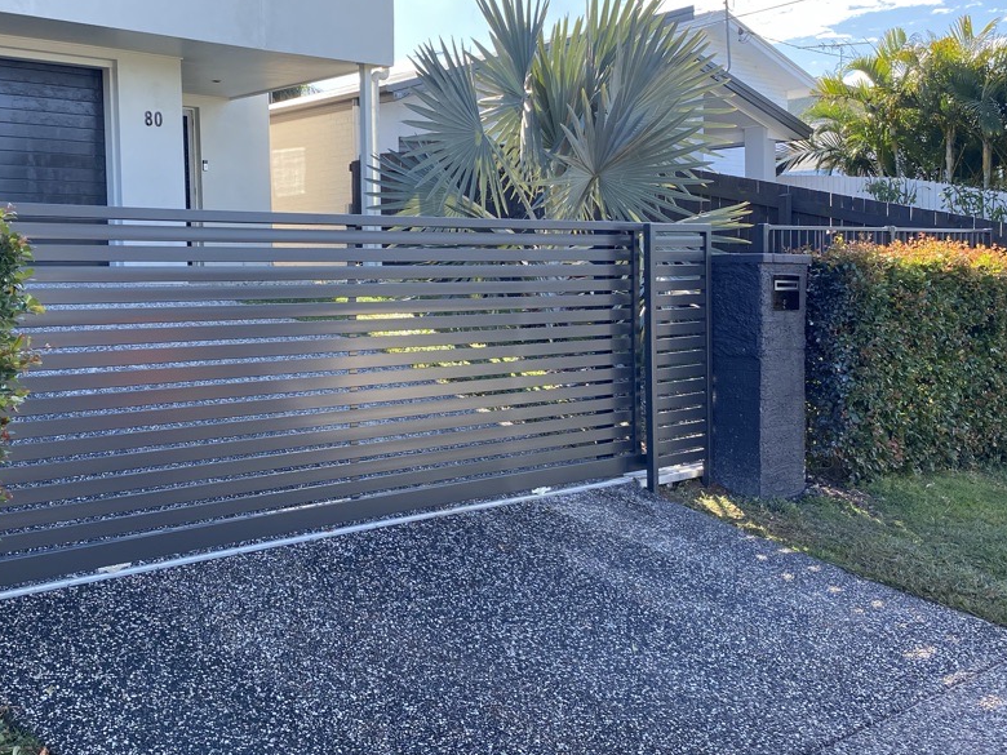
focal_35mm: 40
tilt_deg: -2.1
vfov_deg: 35.9
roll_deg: +0.6
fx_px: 1164
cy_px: 337
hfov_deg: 46.0
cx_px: 329
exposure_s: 1/522
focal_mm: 4.25
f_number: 1.8
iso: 32
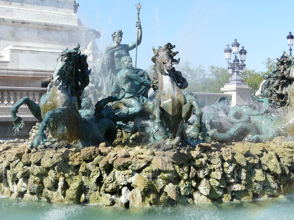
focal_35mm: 54
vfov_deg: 27.0
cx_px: 147
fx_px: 459
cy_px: 110
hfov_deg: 35.5
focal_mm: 5.6
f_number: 5.6
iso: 100
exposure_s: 1/320
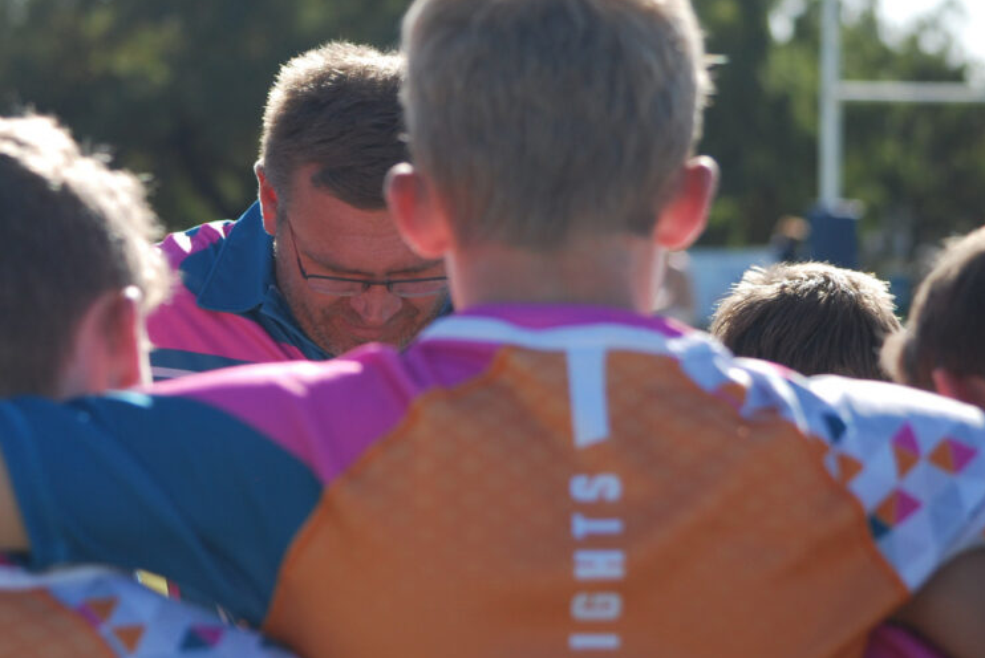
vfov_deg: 6.8
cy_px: 270
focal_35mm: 203
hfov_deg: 10.1
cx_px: 382
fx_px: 5558
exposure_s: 1/640
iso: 200
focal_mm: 98
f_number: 4.8
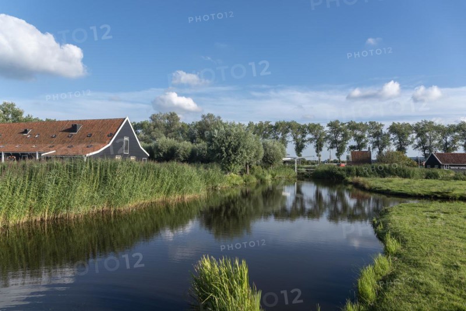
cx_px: 233
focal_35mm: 24
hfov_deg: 73.7
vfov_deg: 53.2
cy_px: 156
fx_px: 311
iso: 100
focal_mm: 24
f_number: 7.1
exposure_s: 1/320
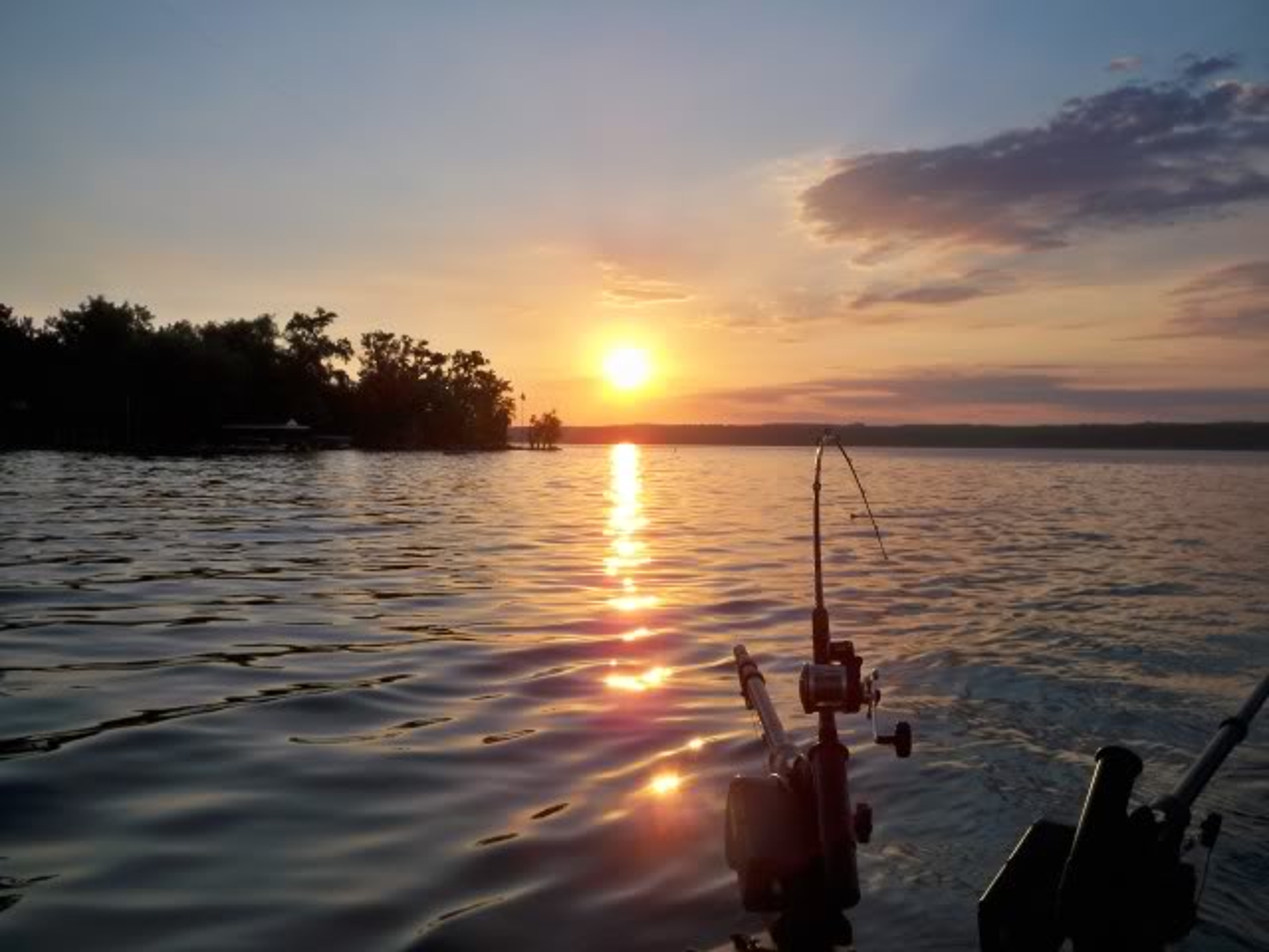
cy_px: 476
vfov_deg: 40.7
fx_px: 1283
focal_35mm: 35
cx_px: 634
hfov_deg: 52.6
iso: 64
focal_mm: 6.3
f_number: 4.7
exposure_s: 1/640
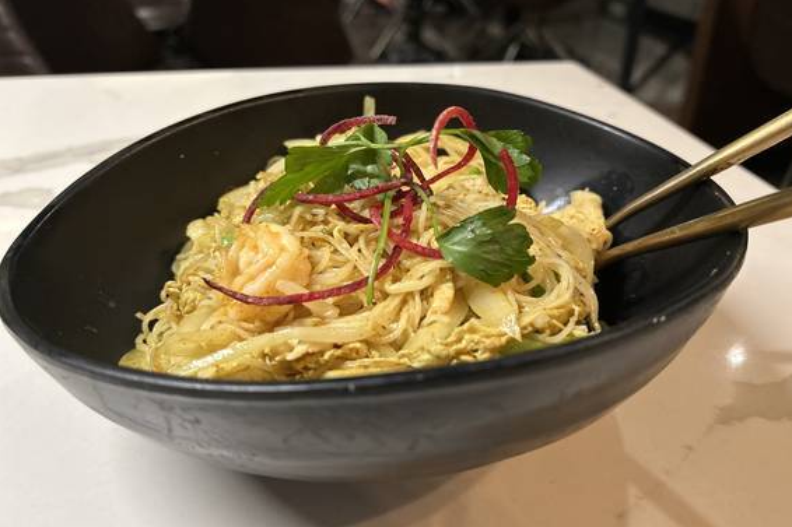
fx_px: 616
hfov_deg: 65.5
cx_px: 407
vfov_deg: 46.3
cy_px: 232
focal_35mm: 28
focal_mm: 5.7
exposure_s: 1/60
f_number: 1.5
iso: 400
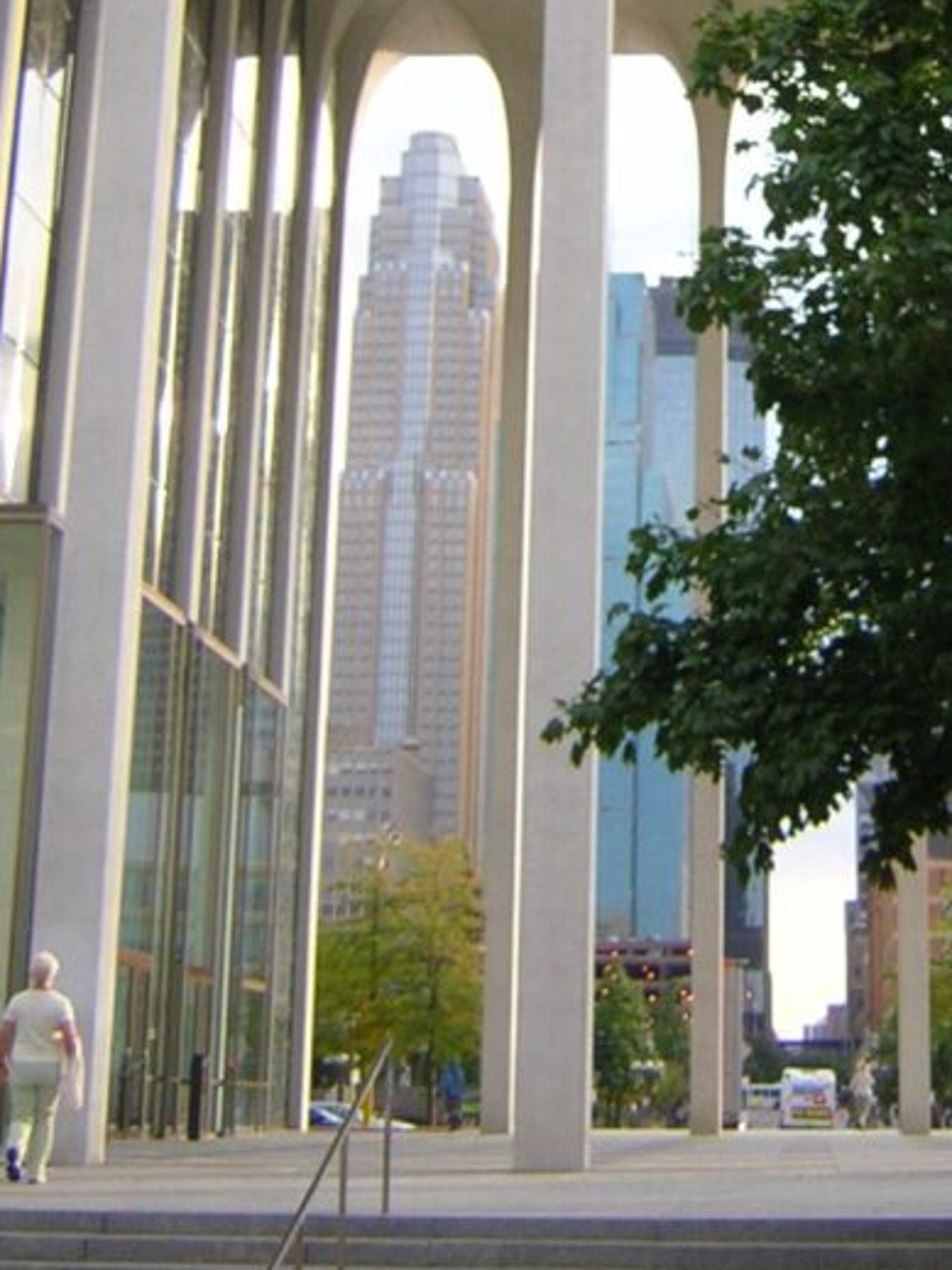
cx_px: 800
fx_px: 2605
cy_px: 147
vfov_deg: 26.6
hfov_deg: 20.4
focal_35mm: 71
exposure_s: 1/357
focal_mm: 4.7
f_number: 2.6
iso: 141
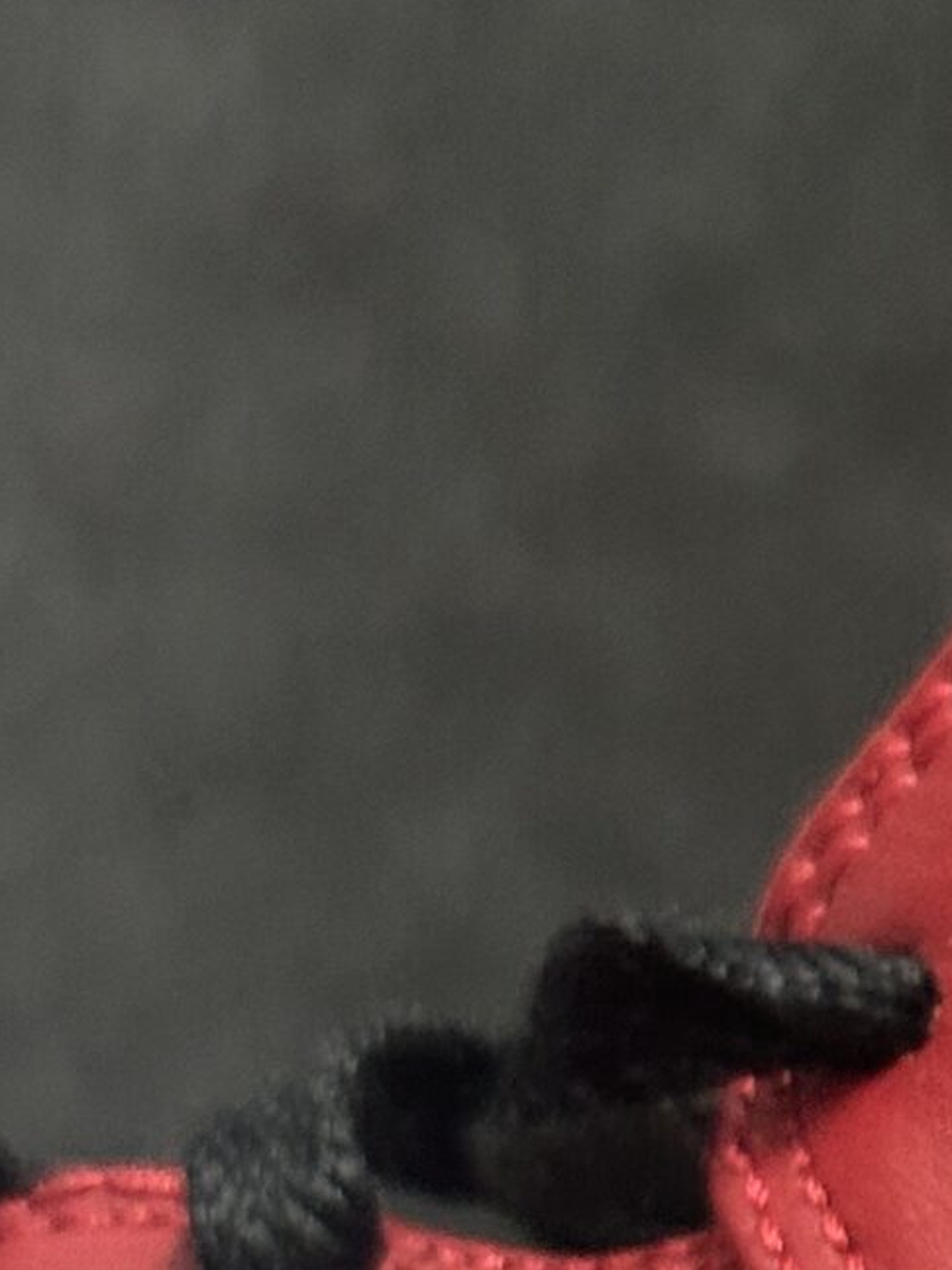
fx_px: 6969
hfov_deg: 7.6
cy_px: 1949
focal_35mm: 190
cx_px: 1725
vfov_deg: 10.1
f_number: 1.78
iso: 320
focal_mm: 6.86
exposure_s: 1/33
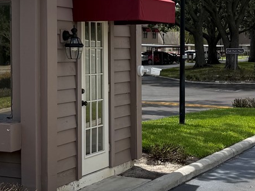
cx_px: 83
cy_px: 76
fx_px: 619
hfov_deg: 23.2
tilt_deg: -1.6
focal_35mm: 84
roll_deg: +0.2
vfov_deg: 17.6
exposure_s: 1/4167
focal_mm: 6.76
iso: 100
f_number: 1.78
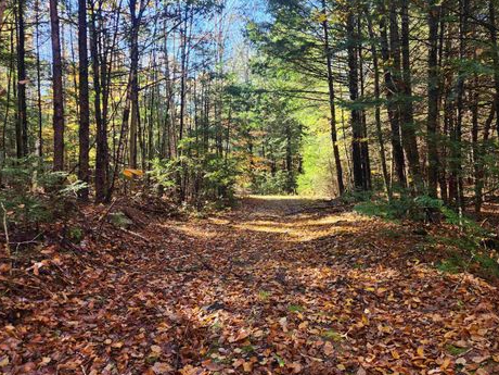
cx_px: 260
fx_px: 360
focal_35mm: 25
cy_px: 183
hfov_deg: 69.4
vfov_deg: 54.9
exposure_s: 1/180
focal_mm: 5.4
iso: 100
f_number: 1.8
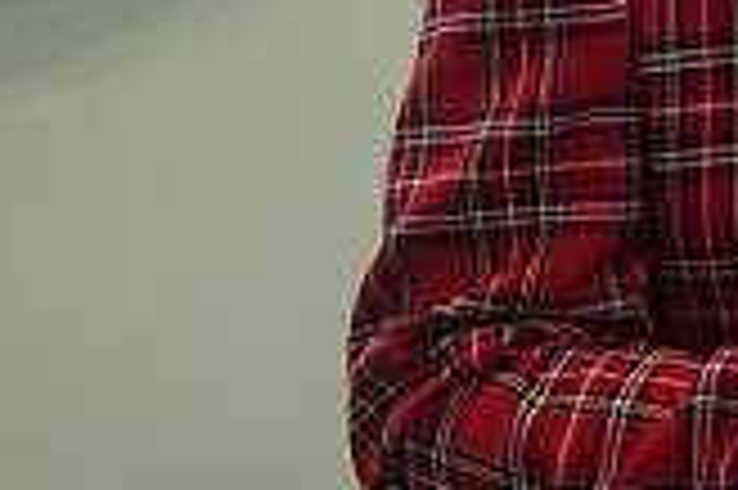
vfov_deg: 3.4
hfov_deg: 5.1
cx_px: 770
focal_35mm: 406
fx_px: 8315
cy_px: -254
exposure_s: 1/80
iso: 800
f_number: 2.8
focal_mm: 30.3
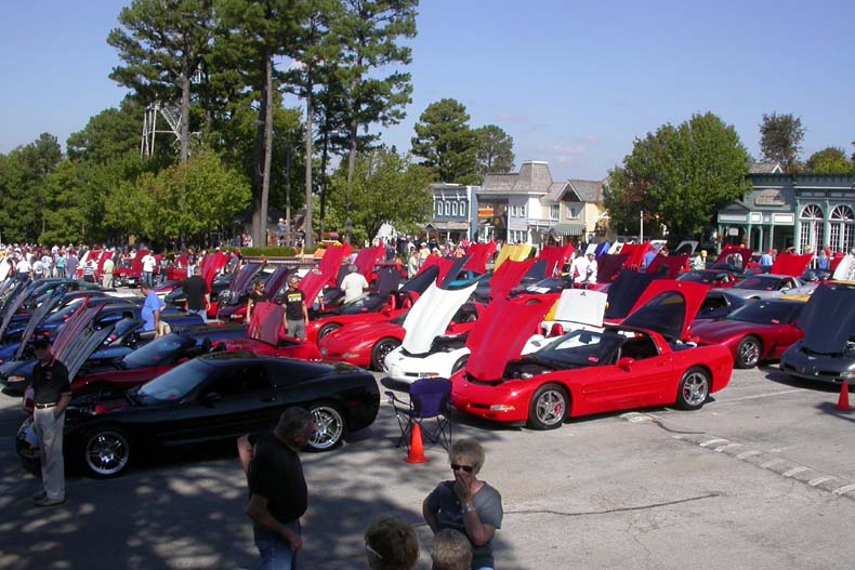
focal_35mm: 40
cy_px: 319
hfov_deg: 48.5
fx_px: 950
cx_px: 424
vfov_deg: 33.4
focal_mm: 7.85
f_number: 7.5
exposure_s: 1/366
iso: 100
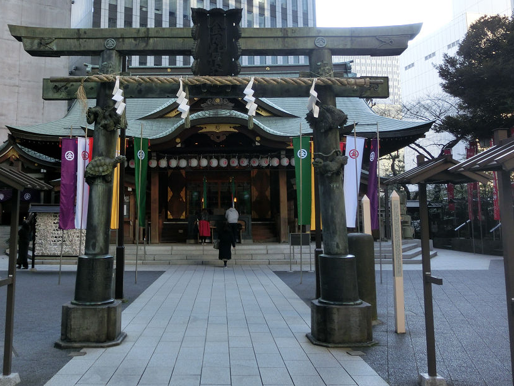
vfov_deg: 40.5
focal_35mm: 35
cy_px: 150
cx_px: 203
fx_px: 520
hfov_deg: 52.2
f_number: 3
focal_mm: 5
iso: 80
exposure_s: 1/125
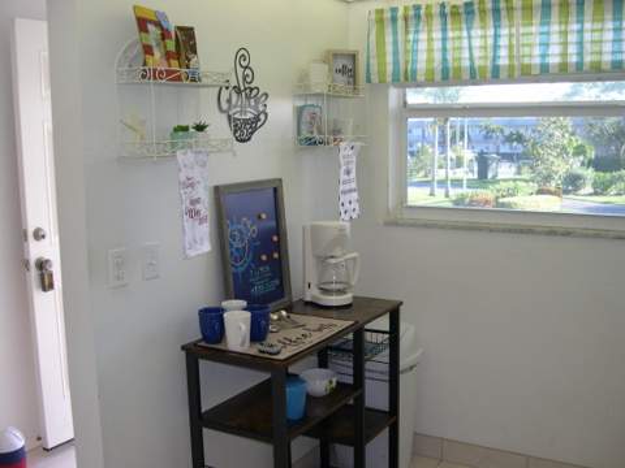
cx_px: 312
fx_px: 686
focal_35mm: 38
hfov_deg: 49.0
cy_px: 234
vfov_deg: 37.7
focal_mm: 8
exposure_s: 1/90.3
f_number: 2.8
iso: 100
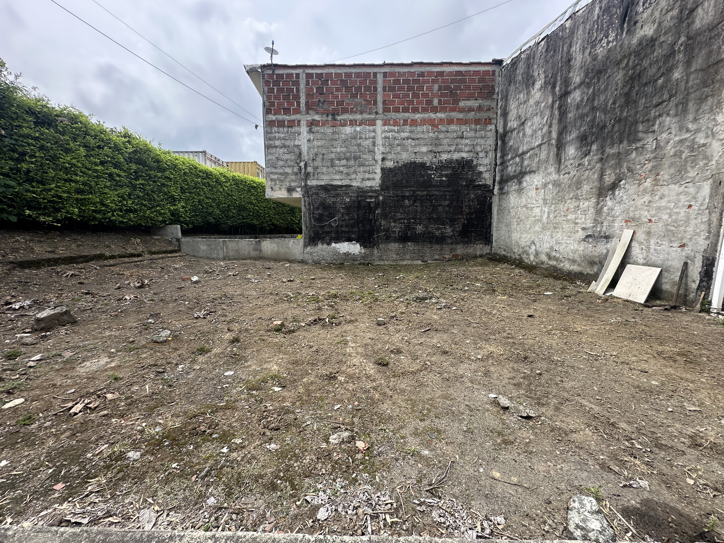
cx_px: 362
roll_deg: -1.2
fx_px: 293
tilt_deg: -8.0
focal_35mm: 14
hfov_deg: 102.1
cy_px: 272
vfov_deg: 85.7
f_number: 2.2
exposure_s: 1/647
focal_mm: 2.22
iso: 40
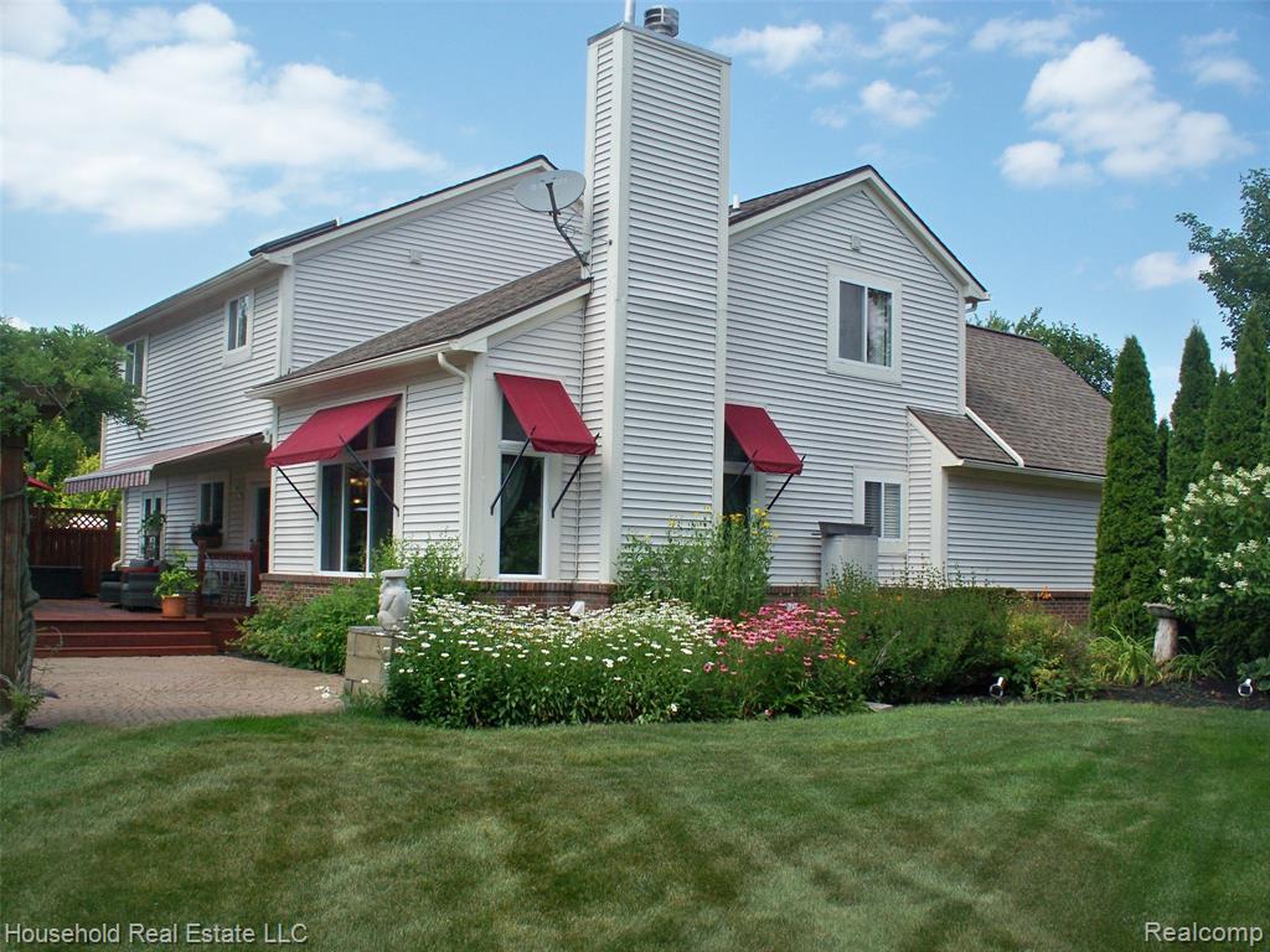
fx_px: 1284
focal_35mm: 35
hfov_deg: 52.6
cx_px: 635
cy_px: 476
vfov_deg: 40.7
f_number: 4.8
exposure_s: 1/500
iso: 80
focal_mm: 7.54
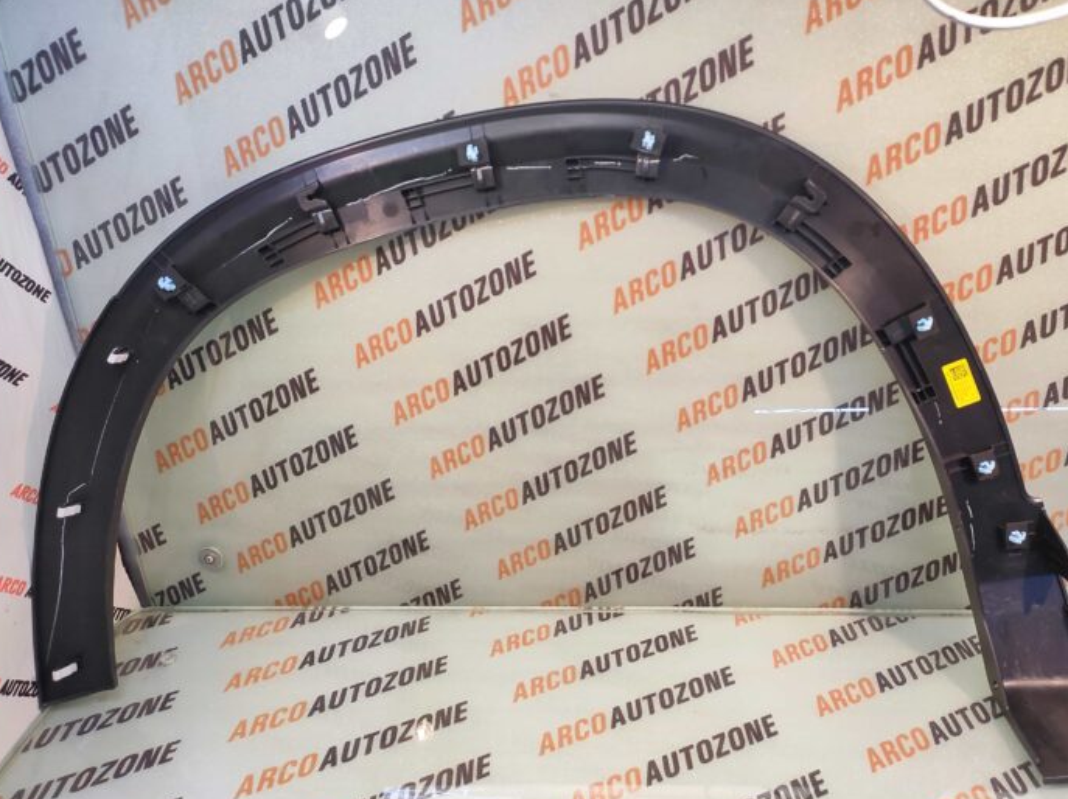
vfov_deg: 68.6
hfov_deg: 84.6
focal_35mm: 19
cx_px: 574
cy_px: 393
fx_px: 586
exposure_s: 1/33
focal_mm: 4.74
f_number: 1.79
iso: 209
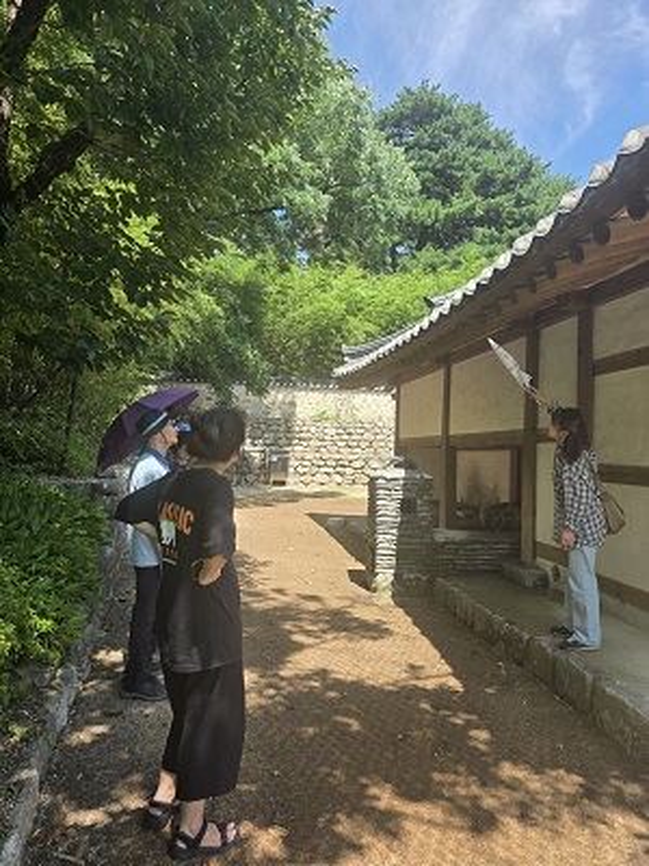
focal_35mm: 23
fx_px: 575
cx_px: 324
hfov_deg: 58.9
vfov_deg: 73.9
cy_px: 433
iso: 80
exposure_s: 1/1593
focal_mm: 6.3
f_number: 1.7
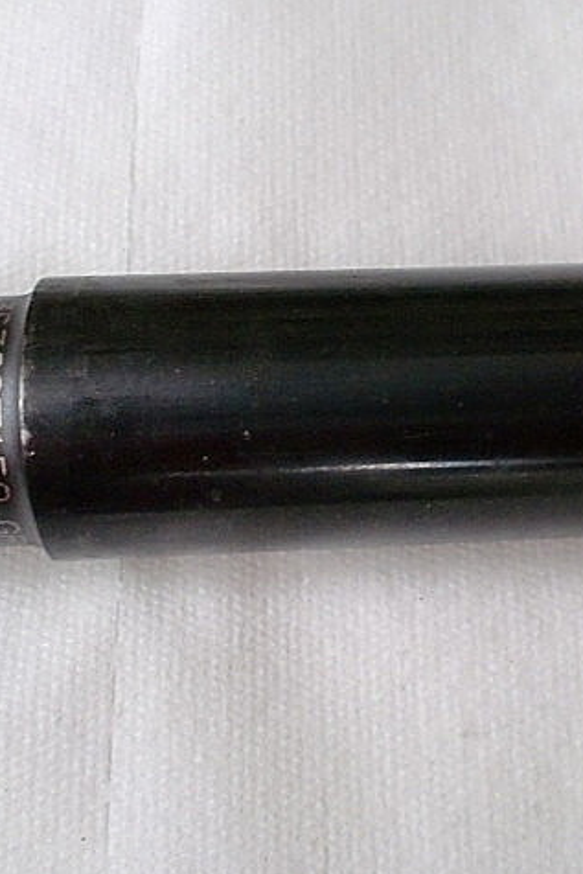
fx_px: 1189
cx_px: 405
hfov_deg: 27.3
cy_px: 440
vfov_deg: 40.3
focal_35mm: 49
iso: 400
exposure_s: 1/60
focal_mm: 6.3
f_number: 3.1
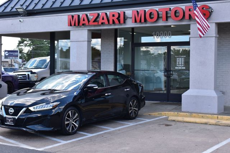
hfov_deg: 31.9
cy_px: 76
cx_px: 115
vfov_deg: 21.5
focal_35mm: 63
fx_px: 402
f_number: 9
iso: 400
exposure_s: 1/160
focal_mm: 42
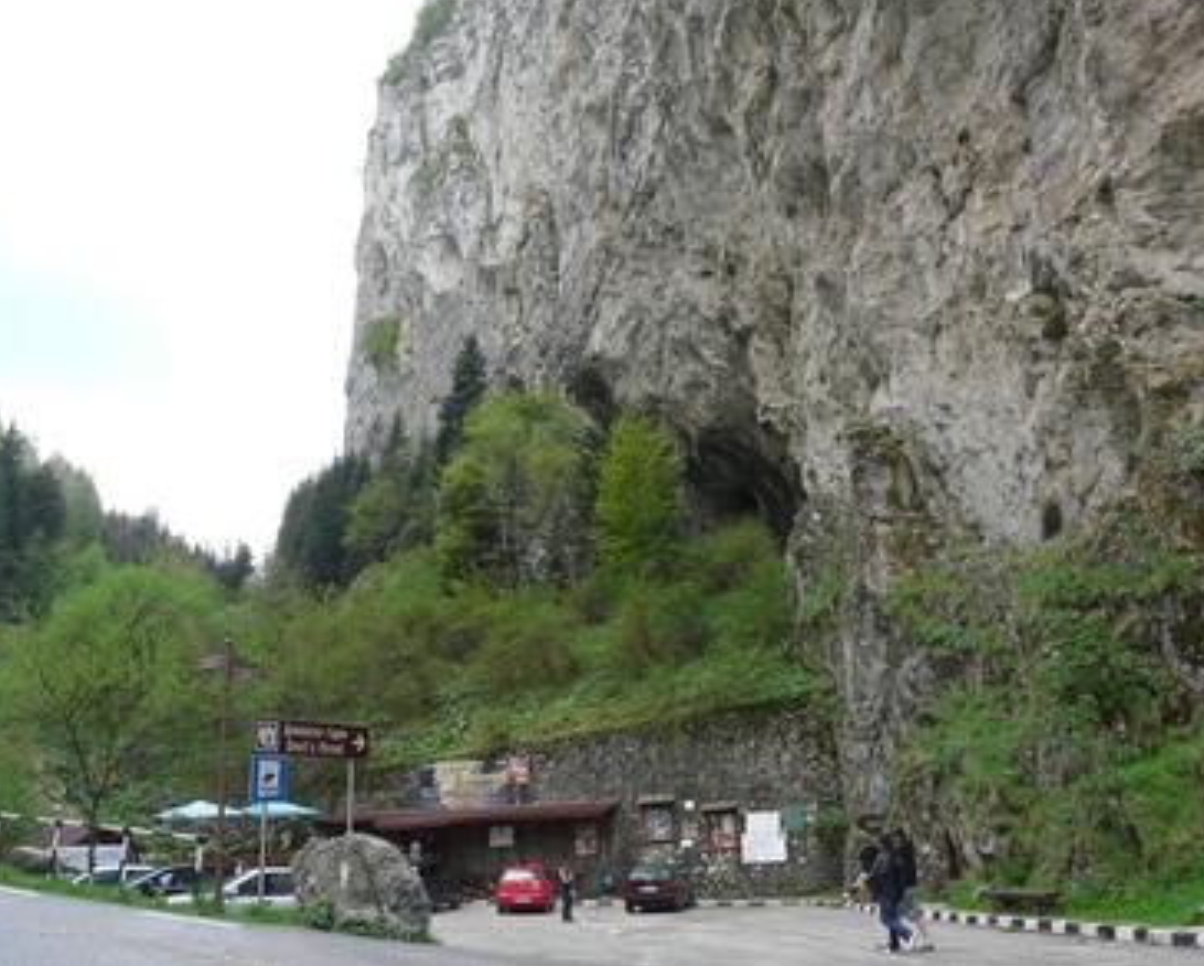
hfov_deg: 58.7
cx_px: 569
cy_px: 476
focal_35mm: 30
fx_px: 1070
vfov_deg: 48.6
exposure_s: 1/125
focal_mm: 4.6
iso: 100
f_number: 4
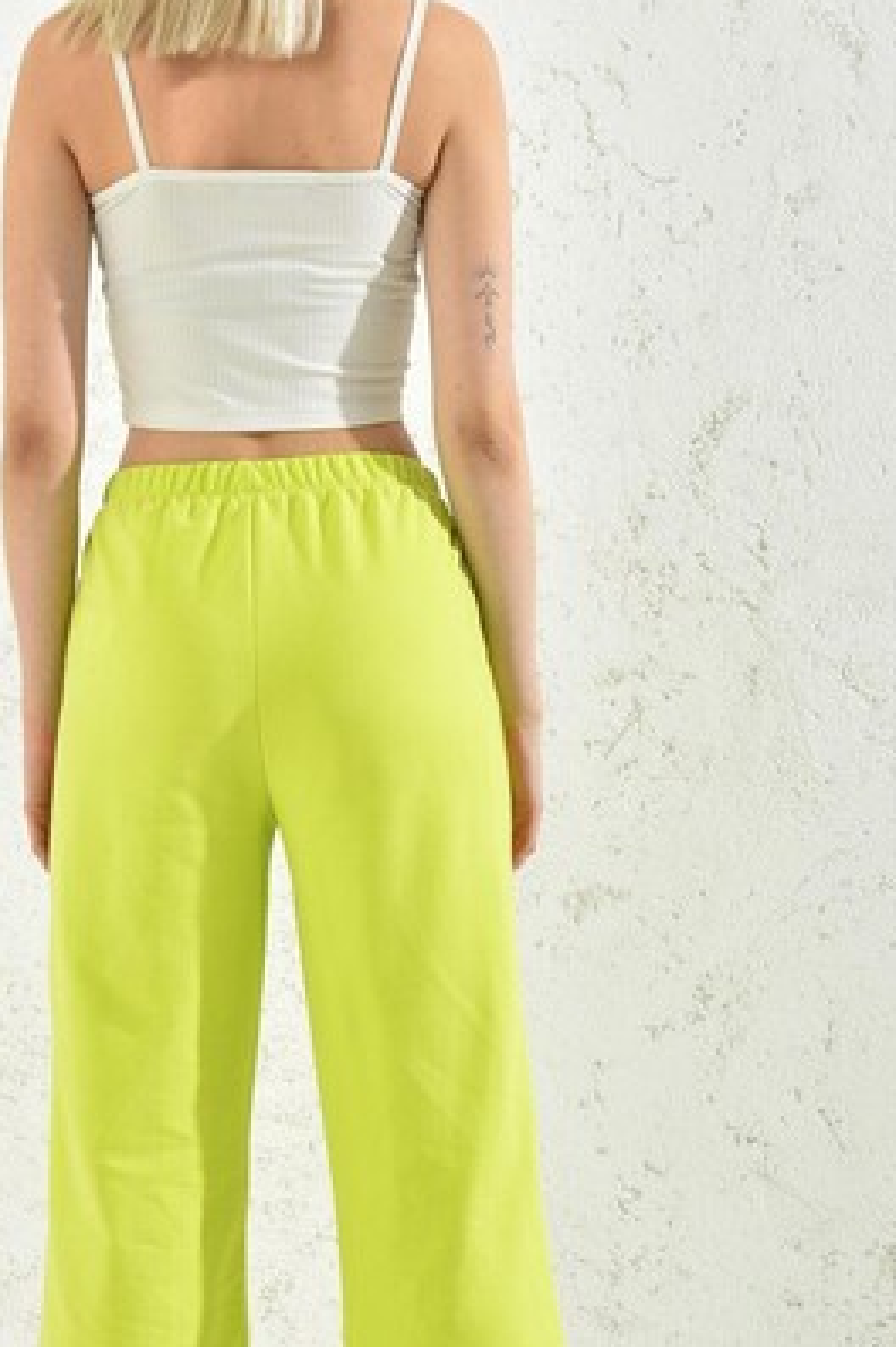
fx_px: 3889
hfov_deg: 13.1
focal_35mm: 104
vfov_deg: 19.7
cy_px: 702
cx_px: 292
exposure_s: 1/160
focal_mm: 55
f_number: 7.1
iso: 100
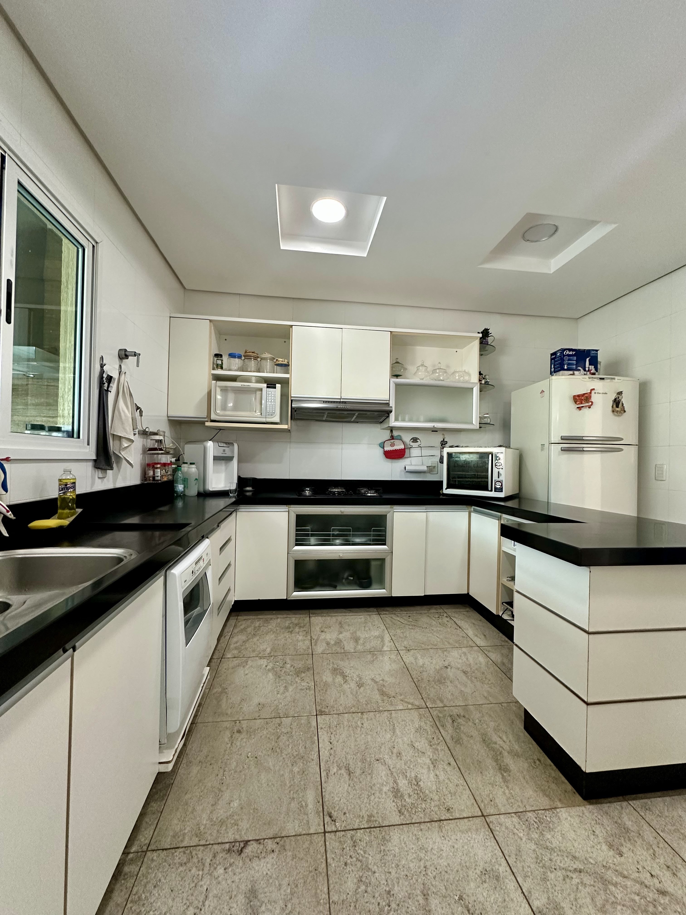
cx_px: 343
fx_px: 370
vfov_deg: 102.1
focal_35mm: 14
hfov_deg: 85.7
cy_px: 458
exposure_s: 1/60
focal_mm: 2.22
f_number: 2.2
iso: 250
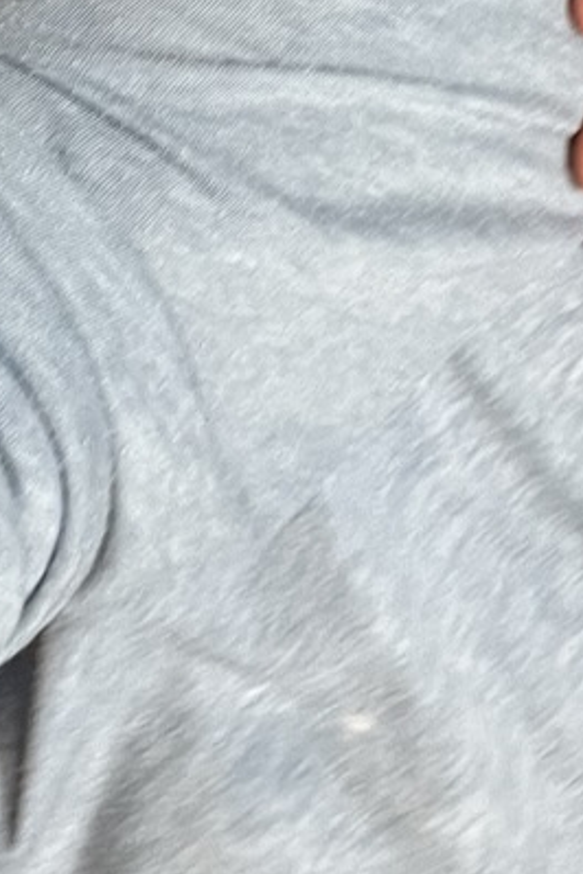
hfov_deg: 17.0
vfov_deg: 24.1
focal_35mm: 80
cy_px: -28
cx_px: 213
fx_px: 1943
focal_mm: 2.71
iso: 250
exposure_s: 1/60
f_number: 2.2
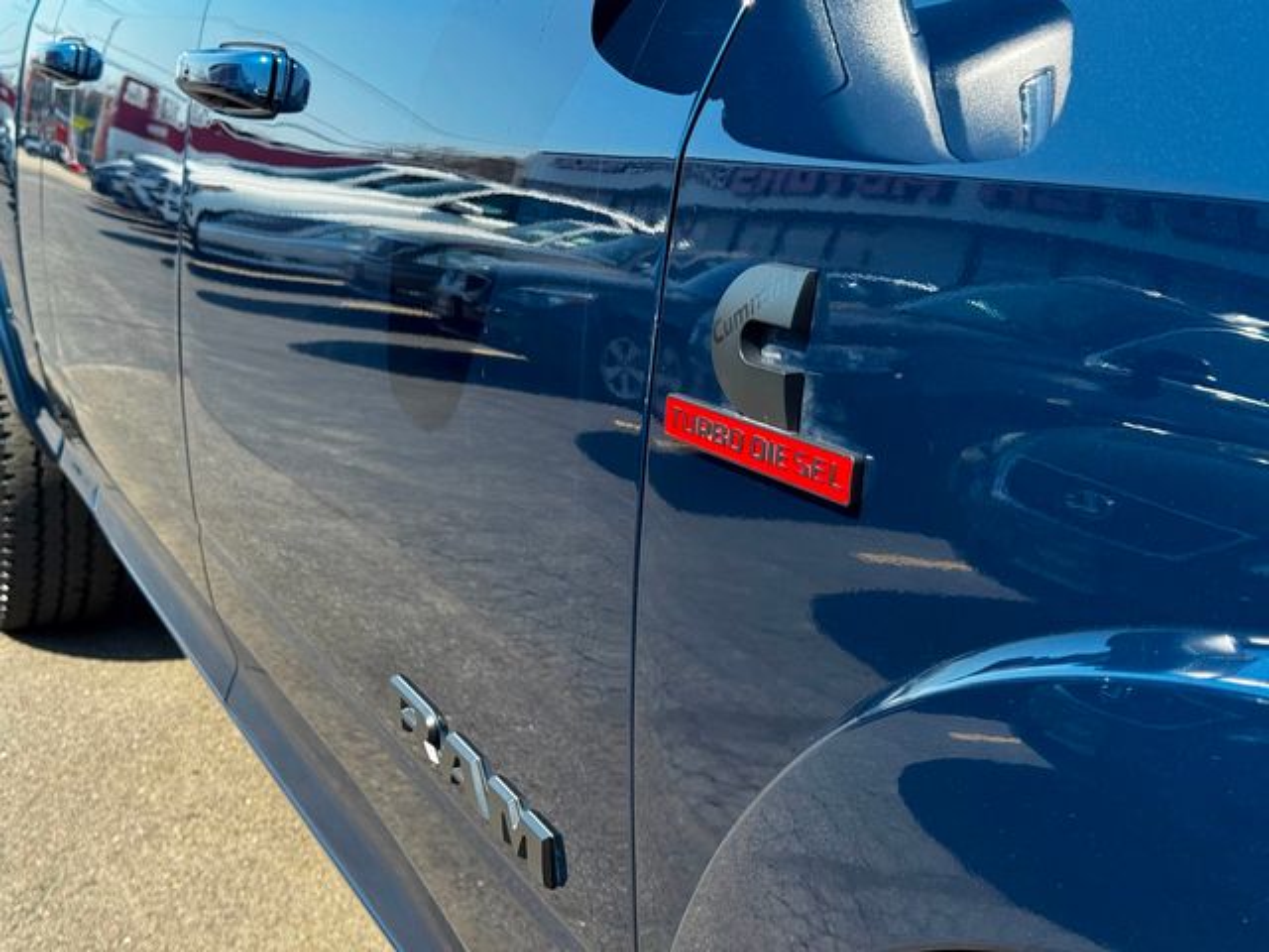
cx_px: 634
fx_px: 1760
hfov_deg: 39.7
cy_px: 476
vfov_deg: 30.3
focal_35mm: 48
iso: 64
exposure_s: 1/913
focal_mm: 6.76
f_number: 1.78
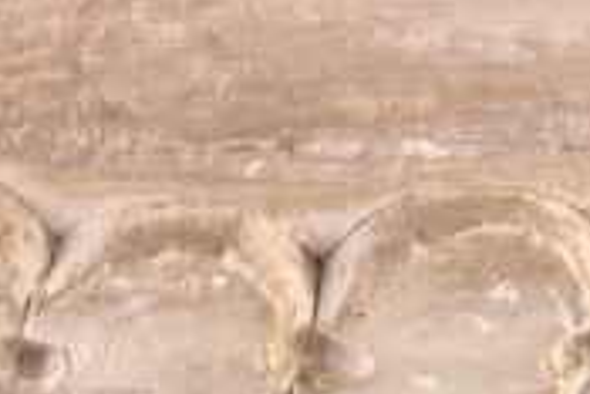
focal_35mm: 171
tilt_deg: -22.9
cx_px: 489
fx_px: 2805
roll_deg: -1.5
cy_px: -1165
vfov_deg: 6.5
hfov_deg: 12.0
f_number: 1.78
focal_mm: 6.76
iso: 400
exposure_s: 1/50
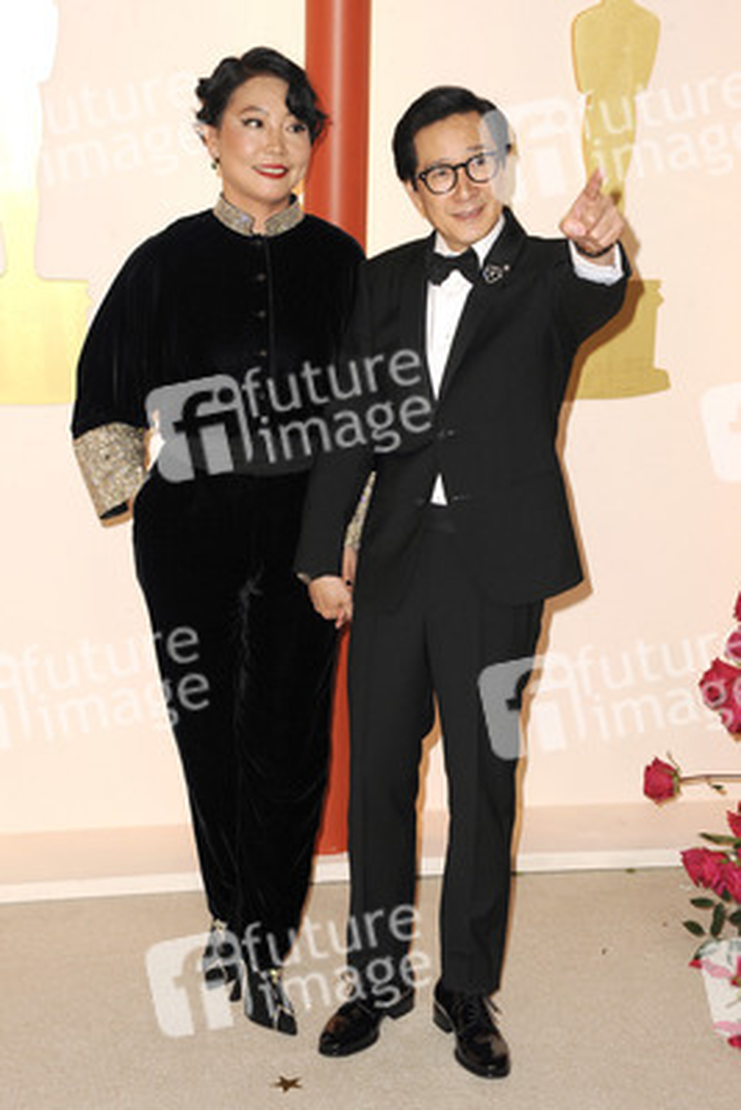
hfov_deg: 20.9
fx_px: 2005
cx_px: 370
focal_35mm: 65
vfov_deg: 30.9
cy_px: 555
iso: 1600
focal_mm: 65
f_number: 7.1
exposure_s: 1/200
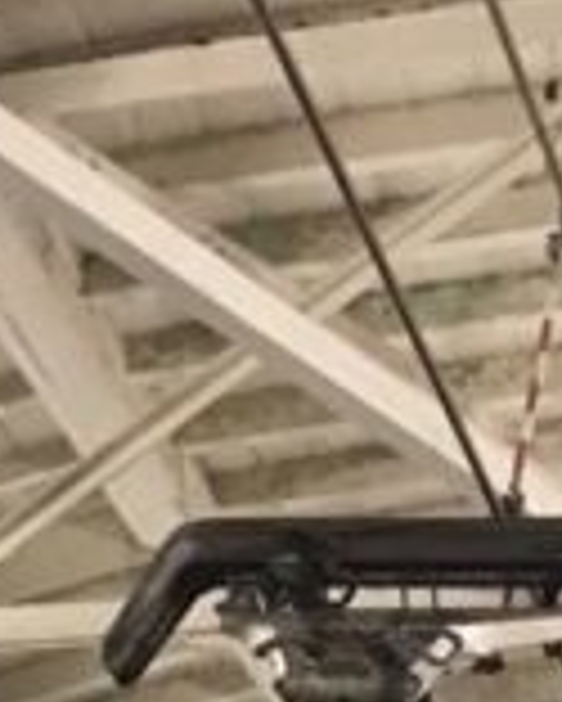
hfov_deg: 8.1
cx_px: -427
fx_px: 3863
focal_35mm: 186
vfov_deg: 8.7
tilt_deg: -26.7
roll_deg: +2.2
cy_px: 2079
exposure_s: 1/10
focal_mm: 4.15
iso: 100
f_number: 2.2
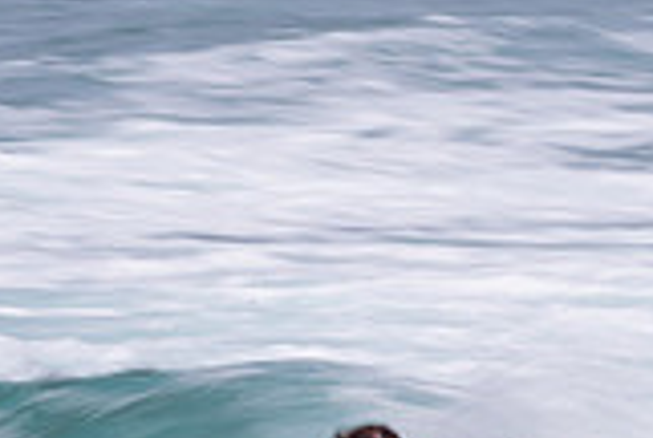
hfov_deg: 1.1
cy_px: 667
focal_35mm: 1799
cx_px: 414
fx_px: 32692
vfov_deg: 0.8
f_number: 25
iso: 64
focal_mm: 500
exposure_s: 1/20
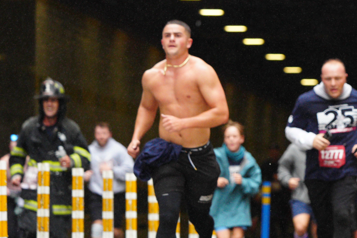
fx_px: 3173
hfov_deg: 6.4
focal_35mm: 320
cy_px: 126
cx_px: 327
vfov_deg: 4.3
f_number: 4
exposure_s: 1/1250
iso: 4000
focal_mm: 151
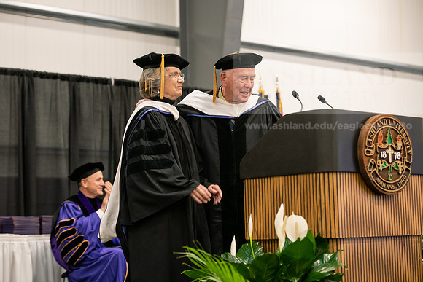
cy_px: 141
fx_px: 964
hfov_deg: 24.8
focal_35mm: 82
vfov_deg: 16.7
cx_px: 212
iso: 3200
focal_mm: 82
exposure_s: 1/200
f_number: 3.5
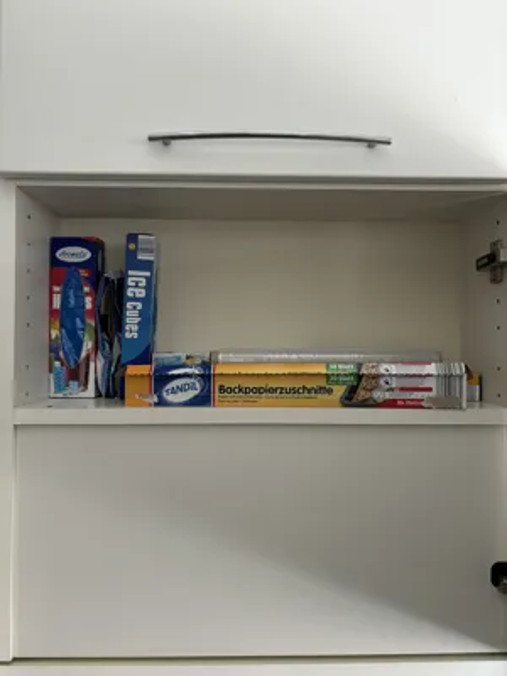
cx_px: 254
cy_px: 338
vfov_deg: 67.3
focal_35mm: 26
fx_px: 508
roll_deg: -0.7
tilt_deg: +1.5
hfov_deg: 53.1
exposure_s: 1/60
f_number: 1.6
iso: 200
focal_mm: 5.96
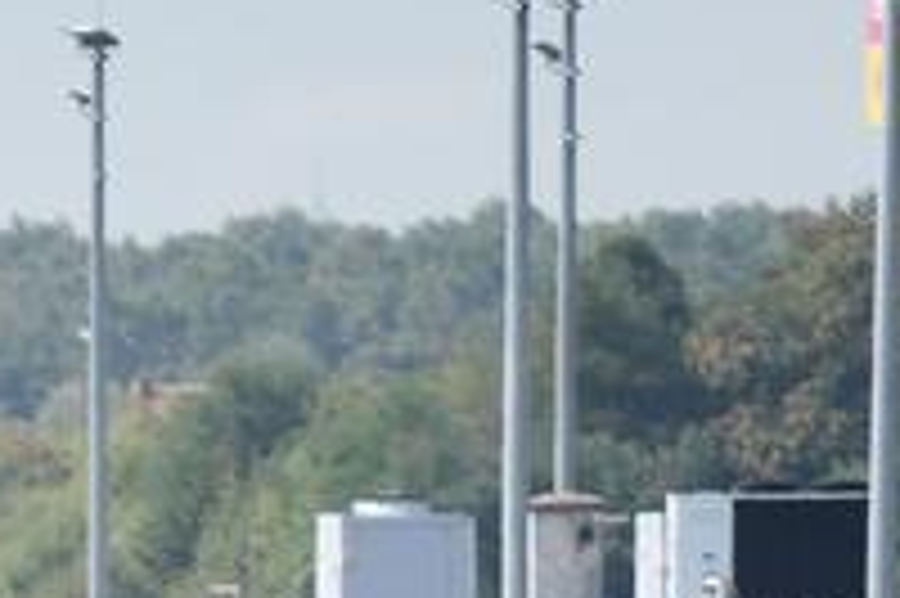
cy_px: 1729
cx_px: -1278
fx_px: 40016
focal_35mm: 1602
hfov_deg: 1.3
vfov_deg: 0.9
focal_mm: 200
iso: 100
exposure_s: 1/1600
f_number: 2.8
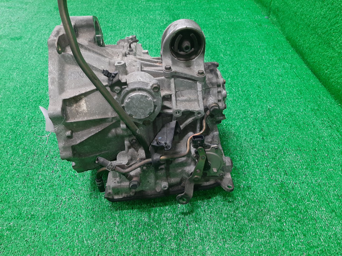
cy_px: 128
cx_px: 171
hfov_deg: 67.3
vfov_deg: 53.1
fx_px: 257
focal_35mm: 26
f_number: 1.7
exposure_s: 1/50
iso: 119
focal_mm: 3.93
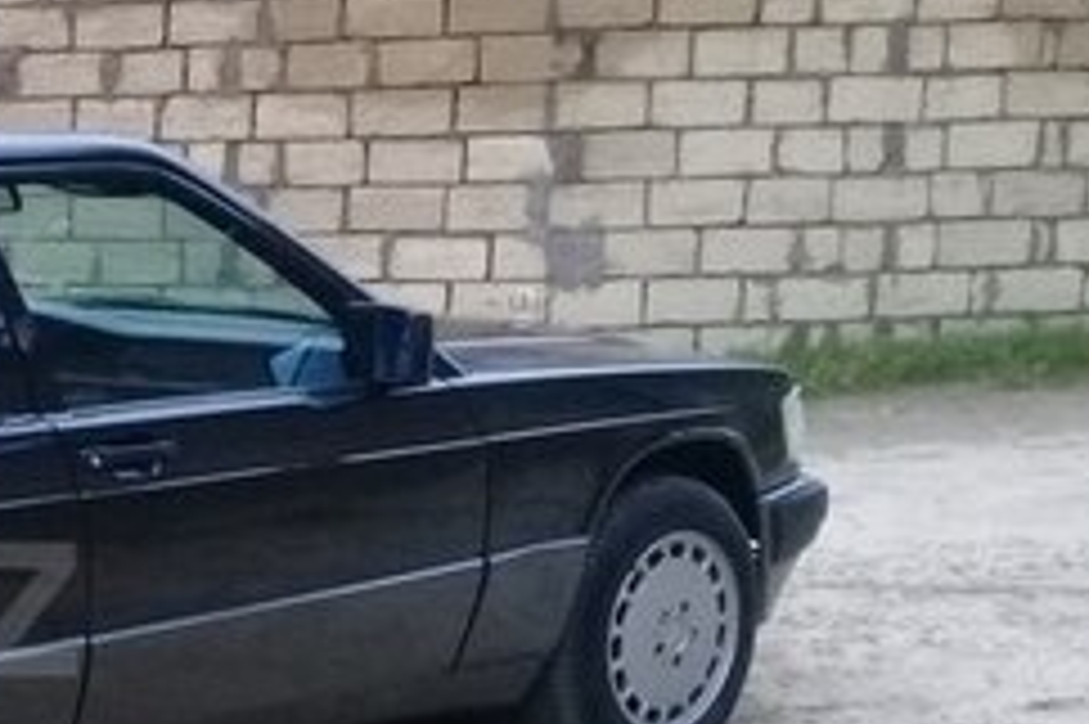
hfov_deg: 20.8
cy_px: 609
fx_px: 2660
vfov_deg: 15.4
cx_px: -382
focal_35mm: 88
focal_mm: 3.3
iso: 200
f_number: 2.2
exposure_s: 1/20
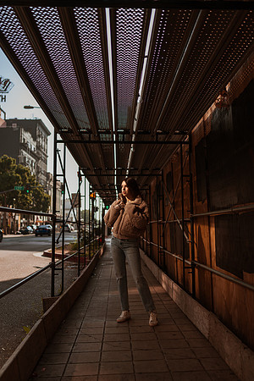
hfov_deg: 37.9
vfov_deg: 54.4
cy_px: 190
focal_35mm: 35
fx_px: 370
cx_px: 127
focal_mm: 35
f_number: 2.2
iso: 50
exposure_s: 1/1250
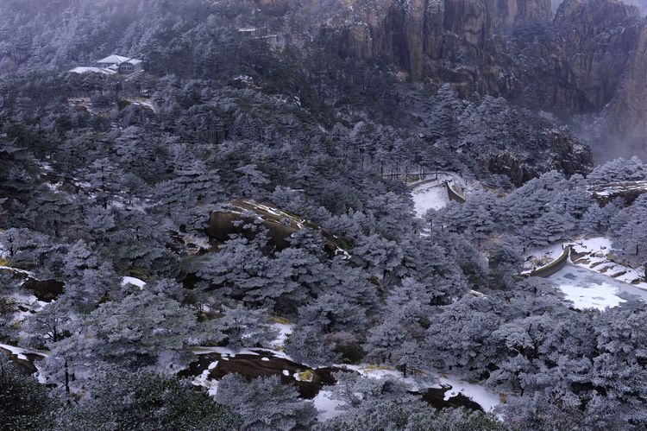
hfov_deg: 38.2
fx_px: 934
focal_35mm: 52
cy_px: 216
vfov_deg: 26.0
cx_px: 324
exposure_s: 1/1000
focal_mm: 52
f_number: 8
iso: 400
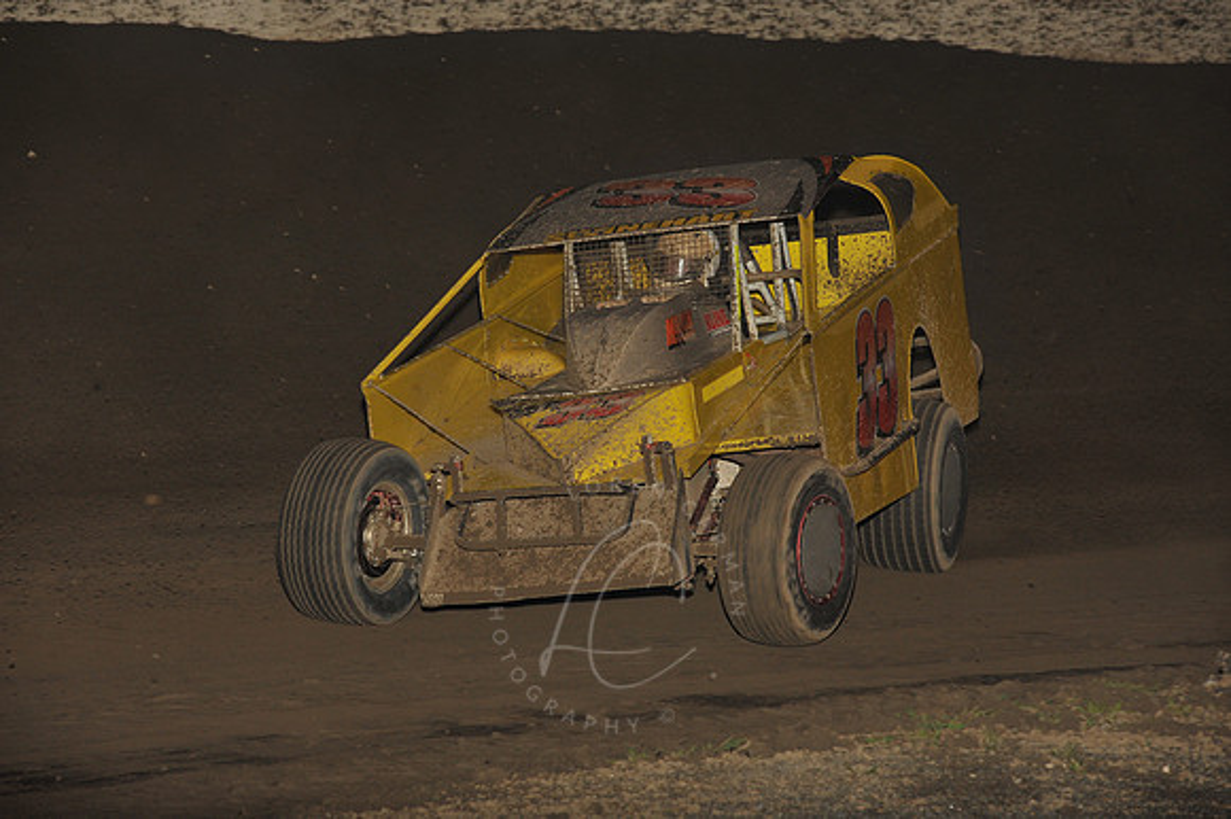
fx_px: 5297
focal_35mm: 155
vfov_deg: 8.8
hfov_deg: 13.3
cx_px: 616
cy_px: 410
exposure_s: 1/320
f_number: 8
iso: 1000
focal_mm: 155
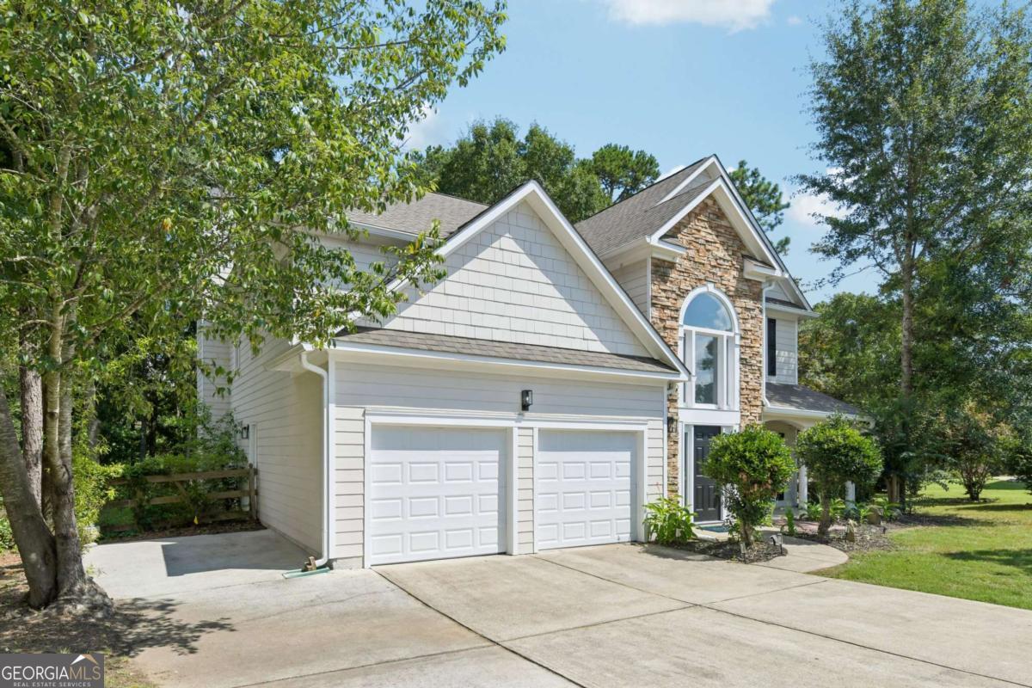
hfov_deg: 81.2
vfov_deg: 59.5
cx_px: 516
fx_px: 602
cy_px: 344
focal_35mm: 21
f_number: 8
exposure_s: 1/2500
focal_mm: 21
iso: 400
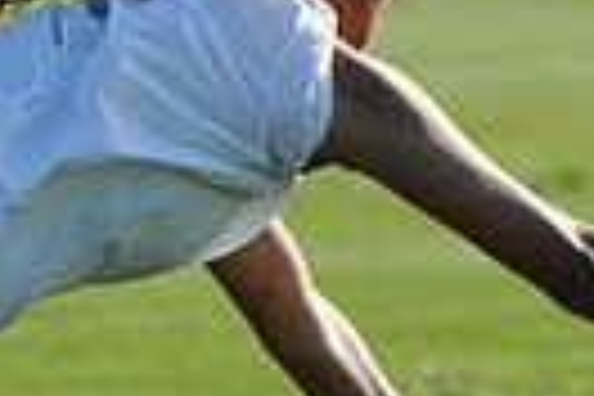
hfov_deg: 1.3
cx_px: 292
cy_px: 14
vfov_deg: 0.9
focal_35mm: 1583
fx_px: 26117
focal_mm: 240
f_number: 4
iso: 400
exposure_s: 1/2500
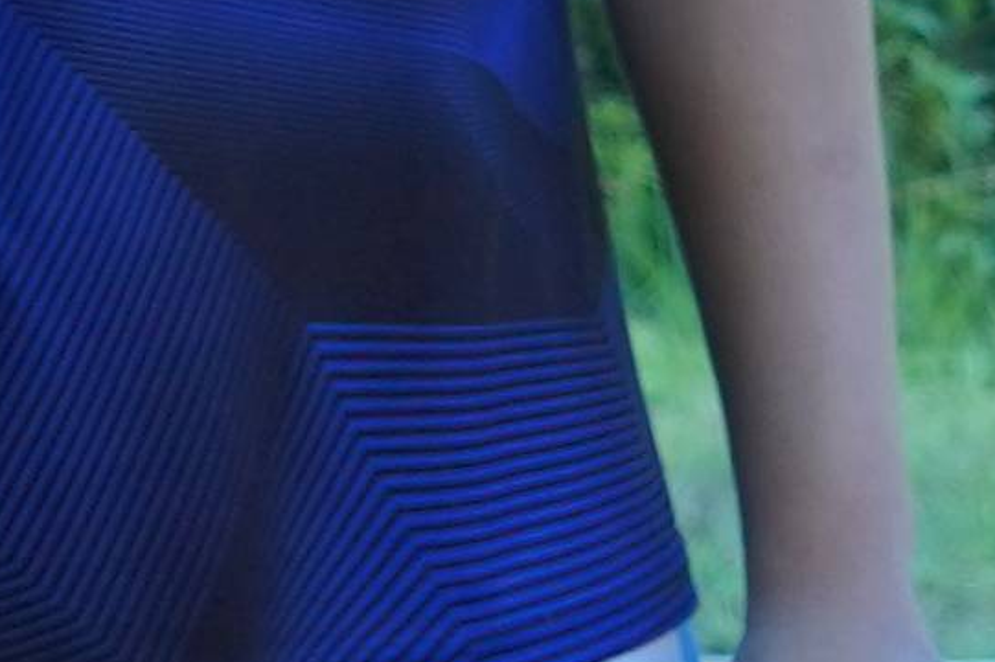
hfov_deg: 6.1
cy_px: -870
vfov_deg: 4.3
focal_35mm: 313
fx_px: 8645
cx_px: -2018
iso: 250
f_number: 4
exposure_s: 1/160
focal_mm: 29
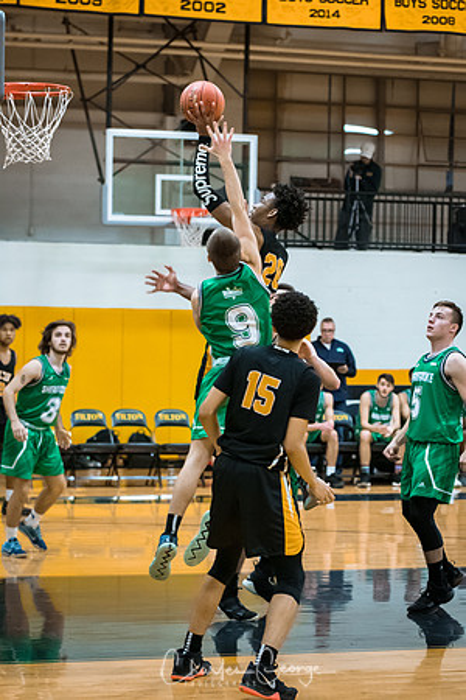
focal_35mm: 105
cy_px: 350
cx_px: 233
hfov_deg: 13.0
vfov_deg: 19.5
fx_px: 2039
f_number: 2.8
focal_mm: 70
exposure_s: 1/400
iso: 3200
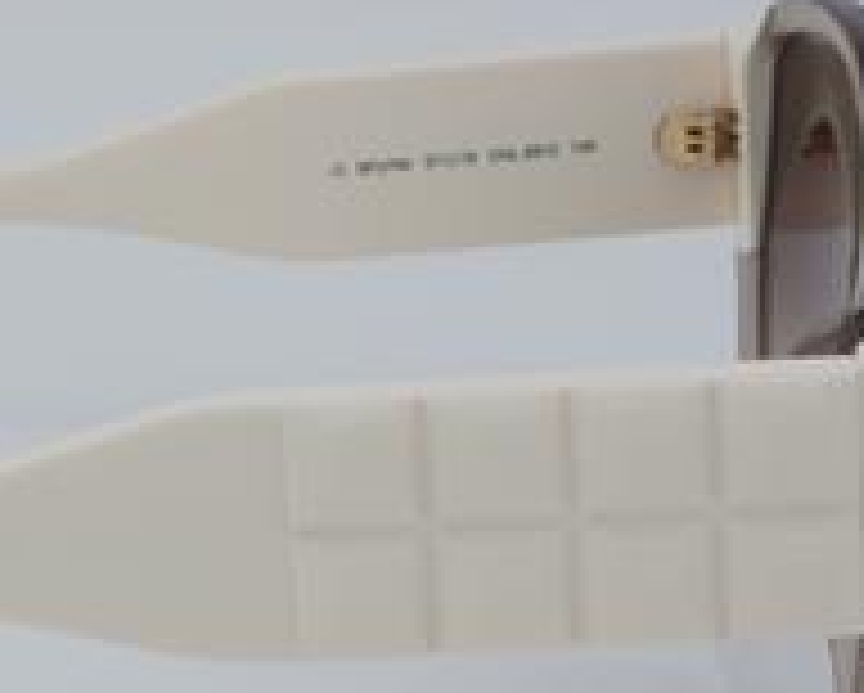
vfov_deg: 9.6
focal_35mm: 161
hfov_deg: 11.9
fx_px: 4121
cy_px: 482
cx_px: 104
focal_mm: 55
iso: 100
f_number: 32
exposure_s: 1/4
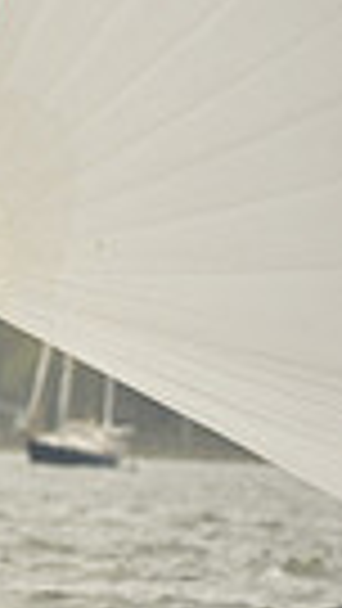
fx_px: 18899
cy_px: 390
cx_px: -950
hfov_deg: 1.0
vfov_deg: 1.8
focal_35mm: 1173
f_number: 6.3
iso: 320
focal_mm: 260
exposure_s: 1/1250
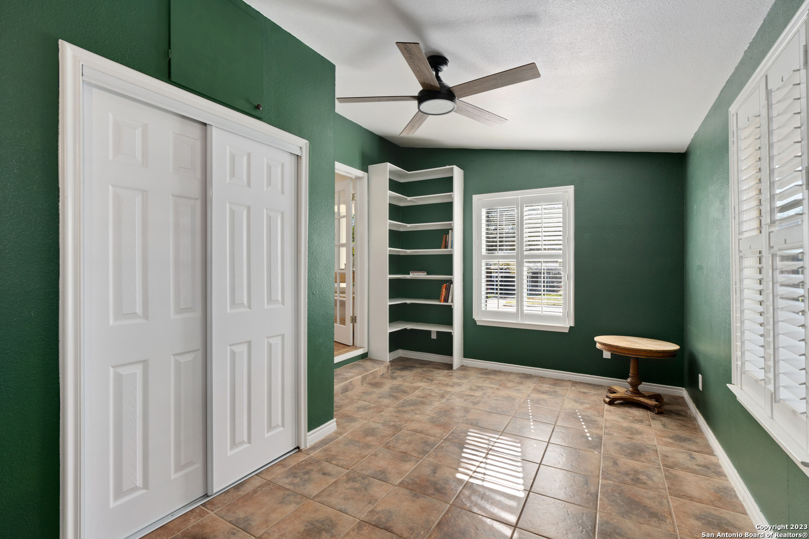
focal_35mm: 16
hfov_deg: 96.7
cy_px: 270
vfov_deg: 73.7
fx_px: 360
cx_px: 404
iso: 250
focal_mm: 16
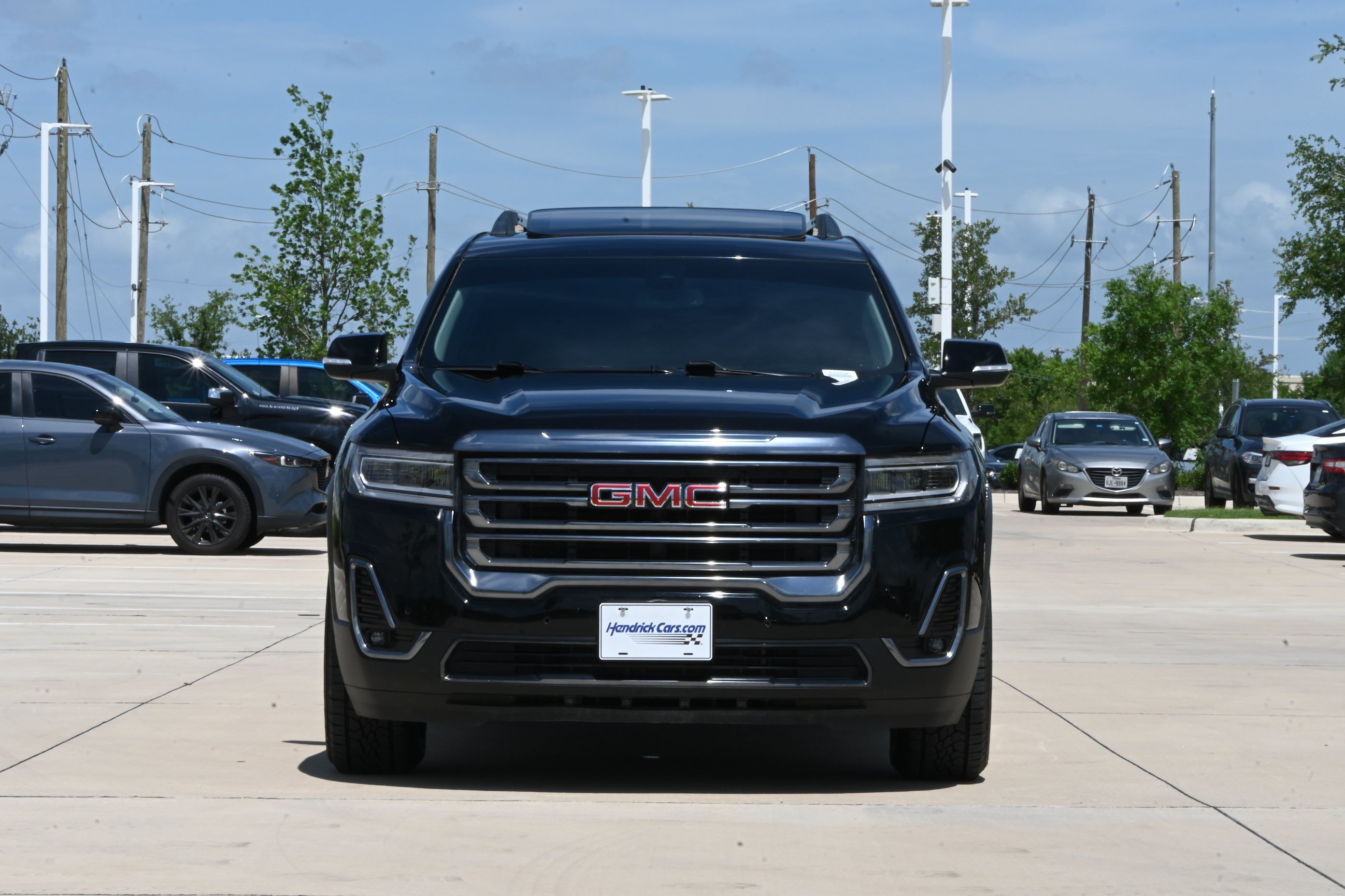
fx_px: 4147
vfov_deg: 12.3
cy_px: 448
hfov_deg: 18.4
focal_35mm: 111
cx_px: 672
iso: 250
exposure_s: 1/60
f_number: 36
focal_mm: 74
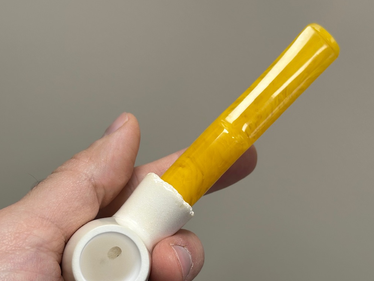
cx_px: 195
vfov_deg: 23.6
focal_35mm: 62
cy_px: 175
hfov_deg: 31.2
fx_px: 670
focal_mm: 6.86
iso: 64
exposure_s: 1/121
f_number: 1.78
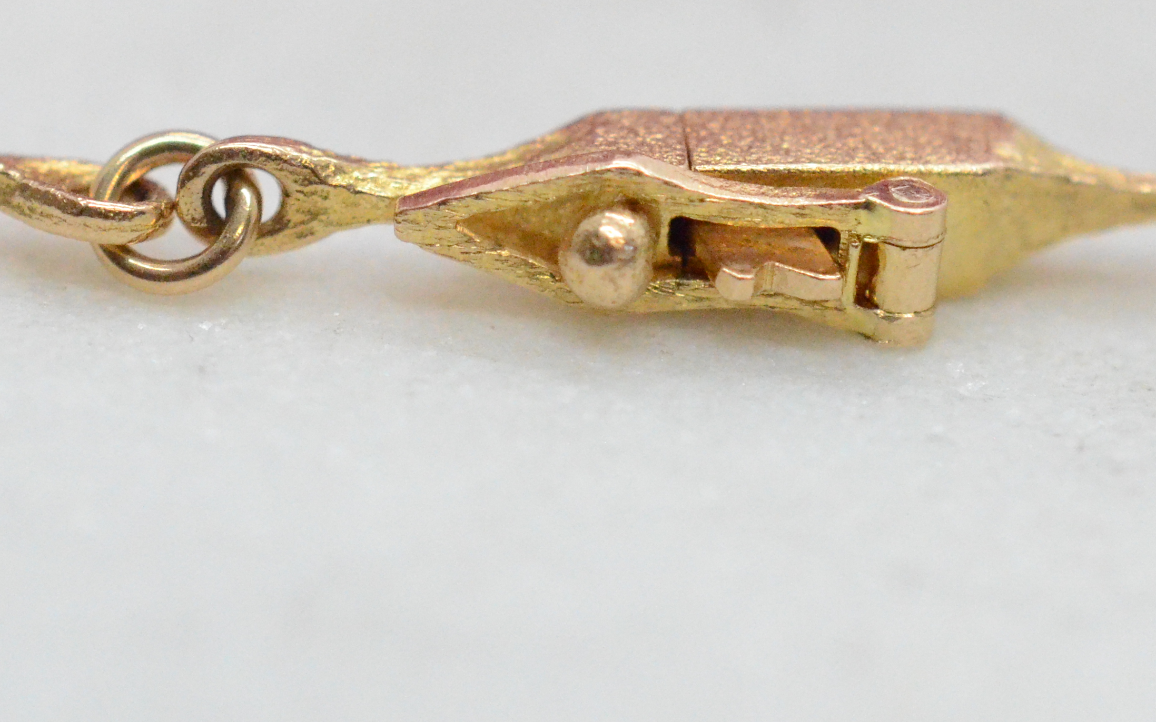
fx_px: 4316
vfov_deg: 9.6
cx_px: 639
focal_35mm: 137
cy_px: 173
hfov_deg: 15.3
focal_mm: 40
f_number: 5.6
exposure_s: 1/3200
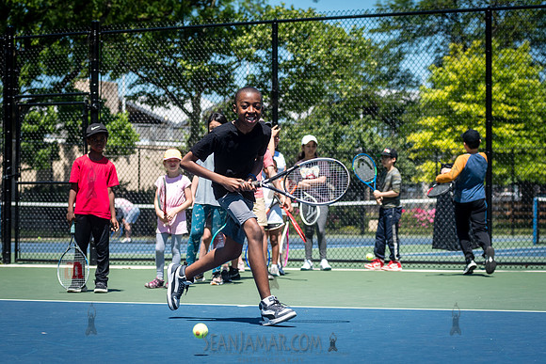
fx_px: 1680
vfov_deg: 12.4
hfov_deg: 18.5
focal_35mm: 111
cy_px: 173
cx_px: 257
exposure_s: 1/1250
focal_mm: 86
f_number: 4.5
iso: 200
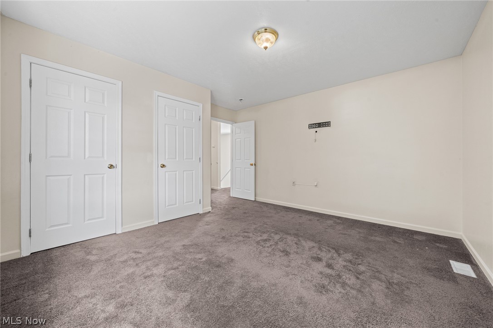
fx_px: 178
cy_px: 164
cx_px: 246
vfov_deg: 85.4
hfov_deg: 108.4
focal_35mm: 13
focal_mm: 13
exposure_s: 1/1.67
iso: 250
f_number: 9
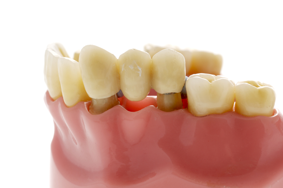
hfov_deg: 15.2
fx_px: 1060
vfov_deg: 10.1
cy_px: 94
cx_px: 142
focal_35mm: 135
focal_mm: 90
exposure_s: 1/250
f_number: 18
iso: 100
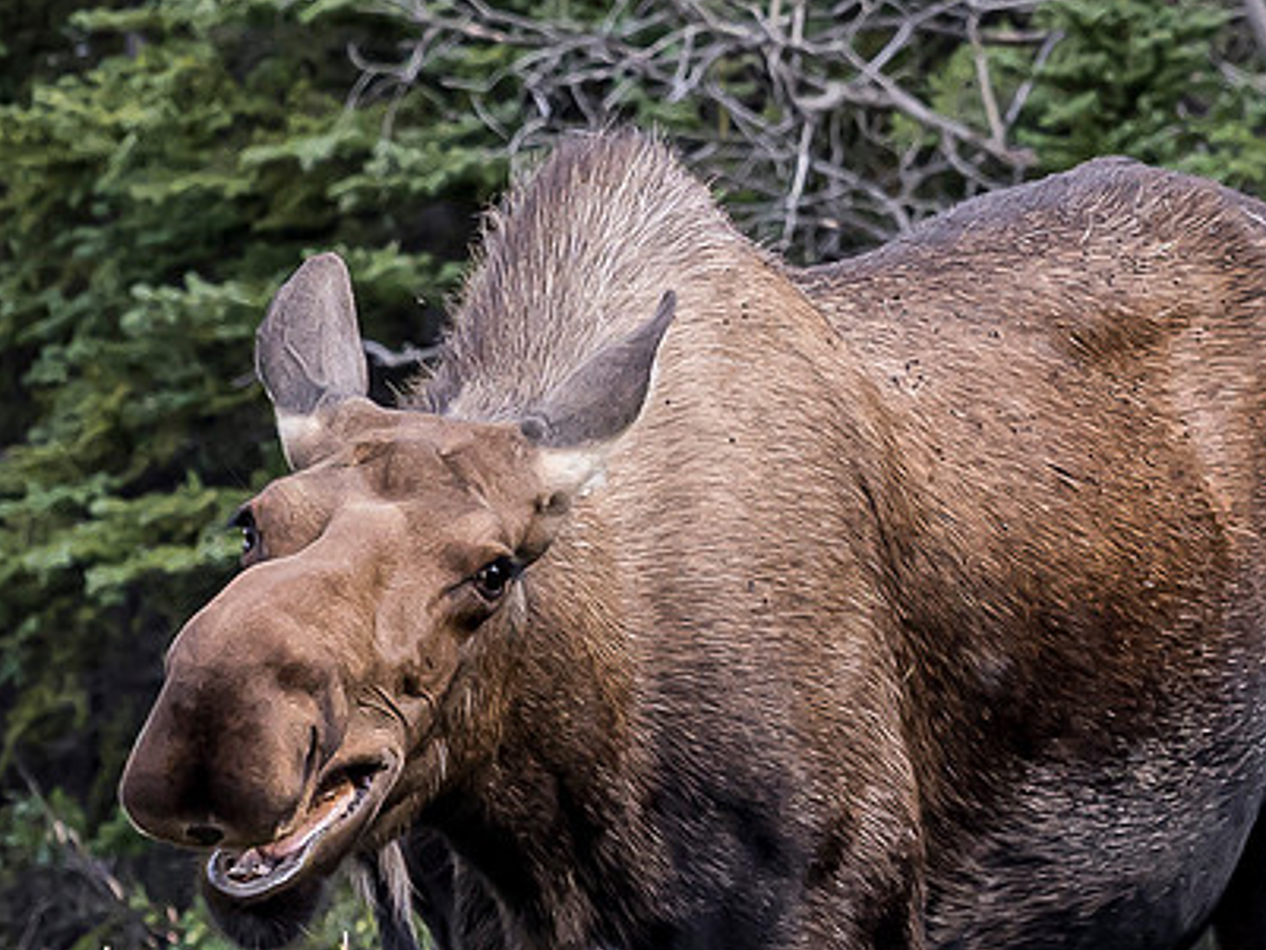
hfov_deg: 2.1
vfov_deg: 1.6
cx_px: 1154
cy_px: 154
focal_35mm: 945
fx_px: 34572
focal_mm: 110
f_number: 5
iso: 400
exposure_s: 1/500
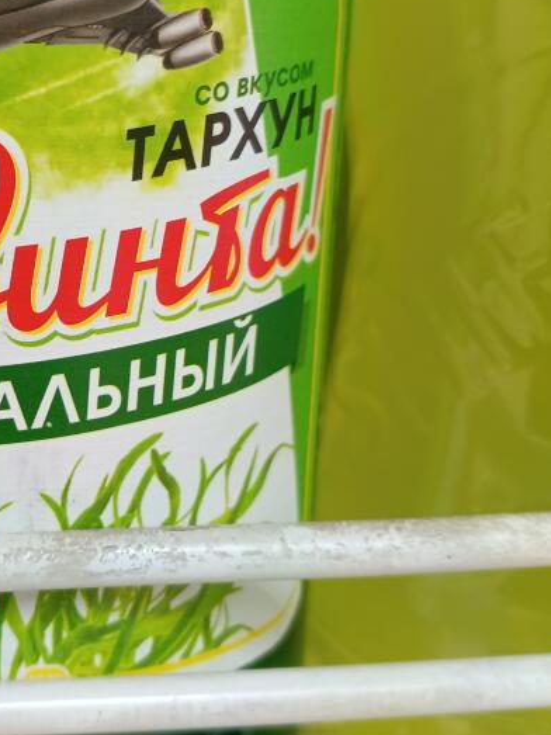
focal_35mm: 47
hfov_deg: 29.8
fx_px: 998
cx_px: 74
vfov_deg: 40.4
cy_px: 318
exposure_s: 1/33.3
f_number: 1.6
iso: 215
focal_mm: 4.09
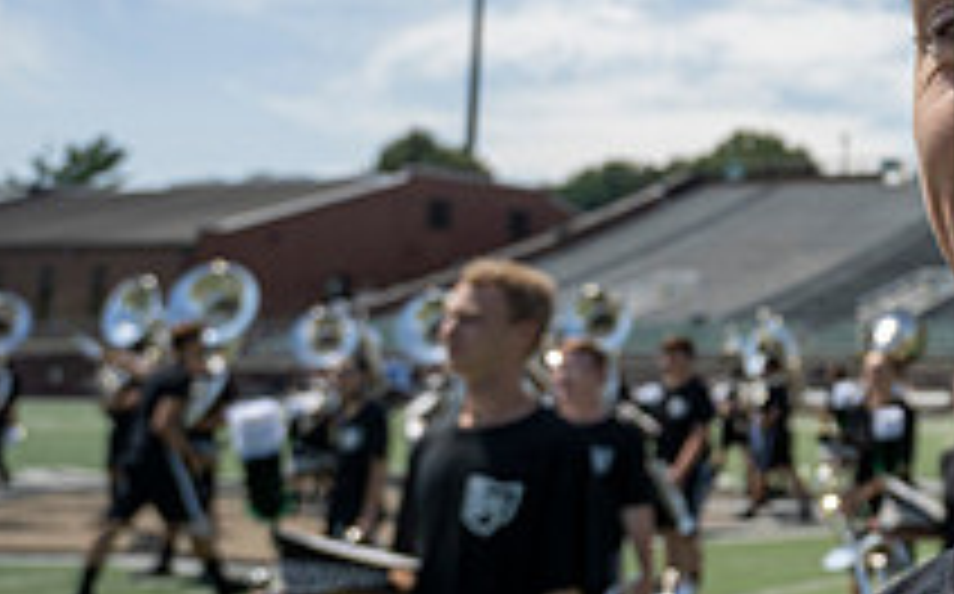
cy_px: 146
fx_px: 1740
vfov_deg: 19.2
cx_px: 1296
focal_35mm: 67
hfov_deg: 25.6
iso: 200
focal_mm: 24
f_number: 5
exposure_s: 1/1600
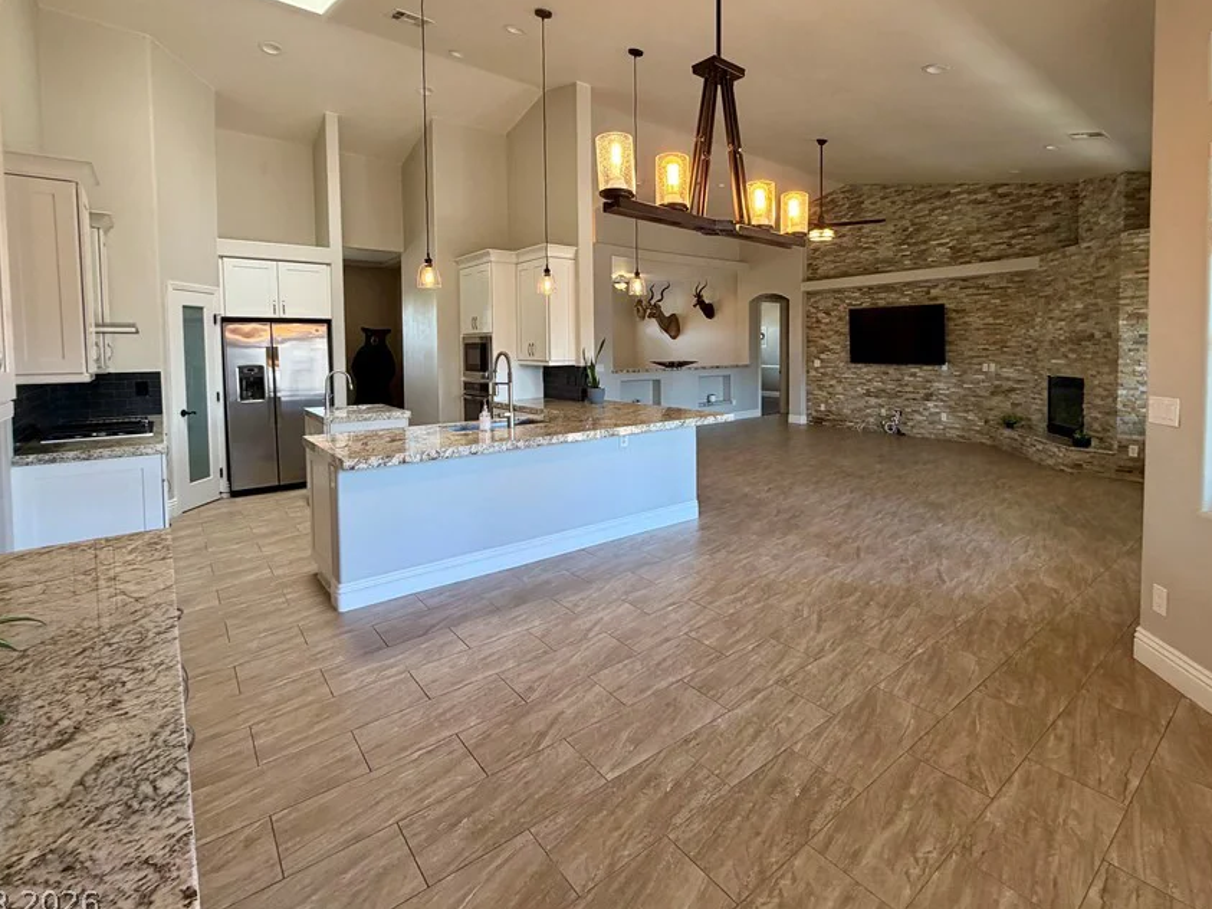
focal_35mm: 17
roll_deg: +0.1
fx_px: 595
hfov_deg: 90.6
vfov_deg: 74.1
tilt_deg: -3.0
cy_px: 374
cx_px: 679
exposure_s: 1/120
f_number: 2.2
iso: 250
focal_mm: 2.22
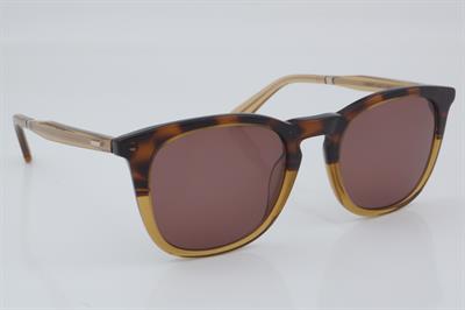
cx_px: 232
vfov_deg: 18.2
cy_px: 155
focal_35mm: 75
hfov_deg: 27.0
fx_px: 968
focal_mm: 50
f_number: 32
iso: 100
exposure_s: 1/4
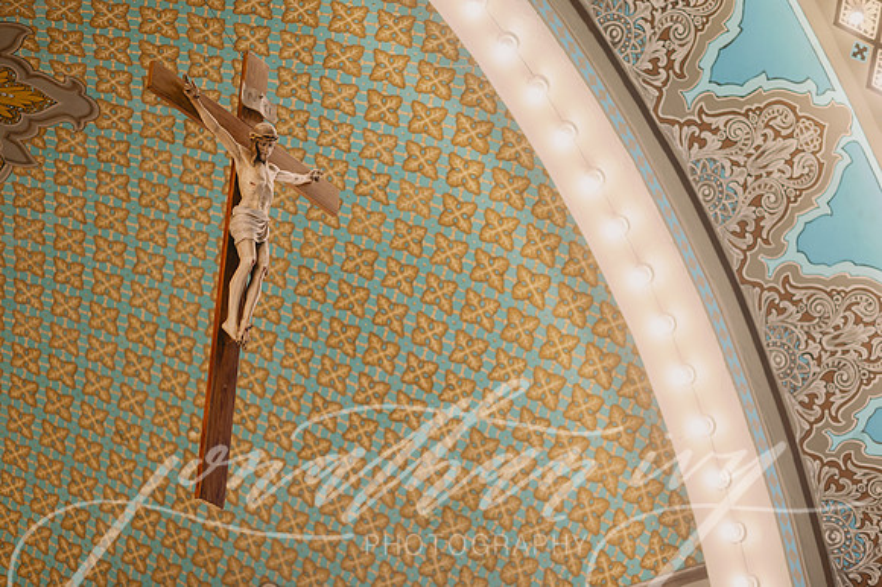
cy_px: 294
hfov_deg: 23.9
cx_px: 441
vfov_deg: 16.1
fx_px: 2081
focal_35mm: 85
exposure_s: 1/250
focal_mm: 85
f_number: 2
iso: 400
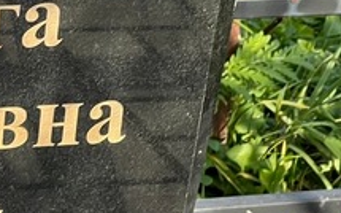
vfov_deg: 4.3
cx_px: 3
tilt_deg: -20.4
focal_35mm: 304
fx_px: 2823
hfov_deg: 6.9
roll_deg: -6.2
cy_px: 25
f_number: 2.8
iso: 32
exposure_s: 1/182
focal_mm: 9
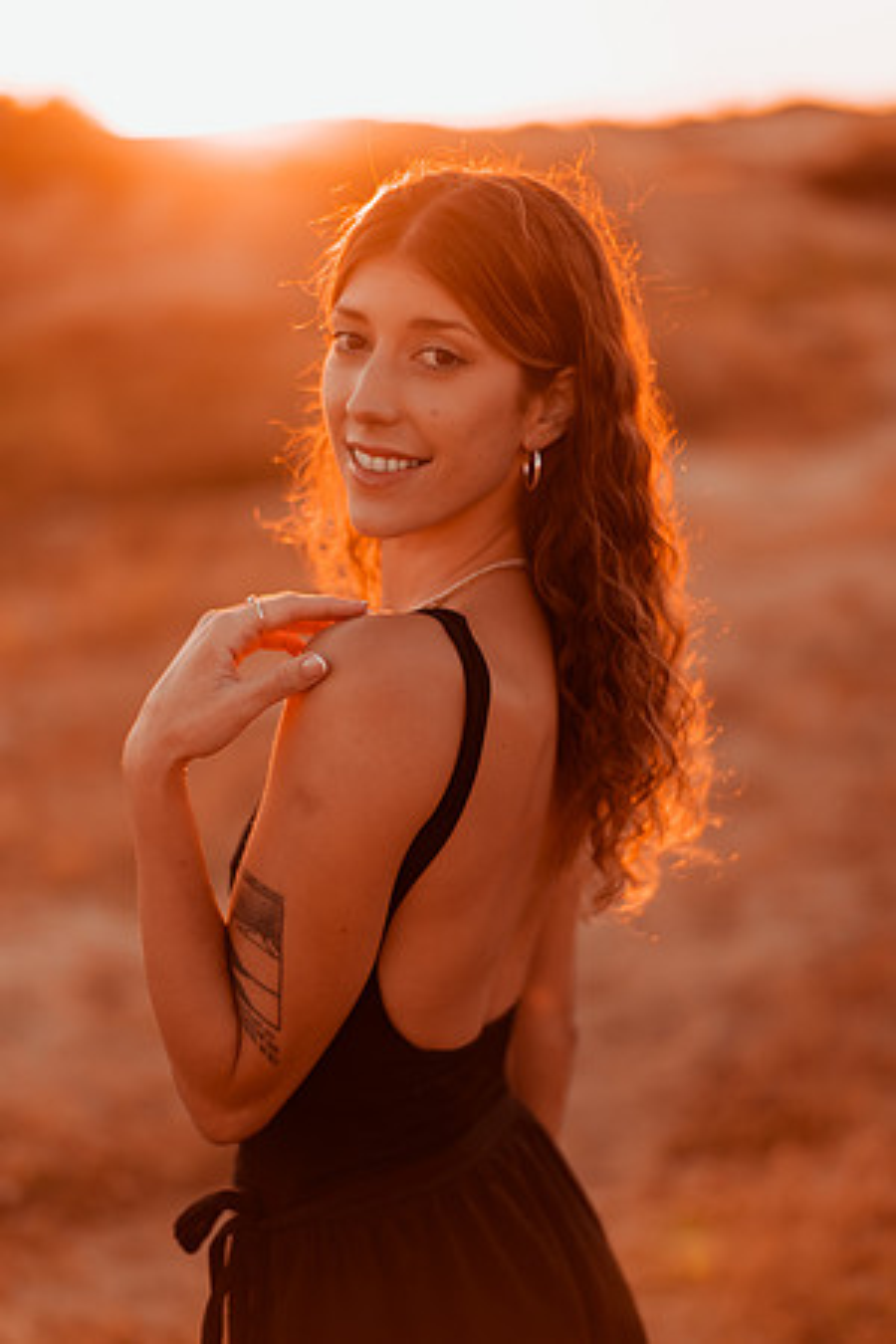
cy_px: 672
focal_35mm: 58
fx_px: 2165
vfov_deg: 34.5
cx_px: 448
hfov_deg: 23.4
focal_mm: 58
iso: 100
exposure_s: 1/1600
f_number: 1.4
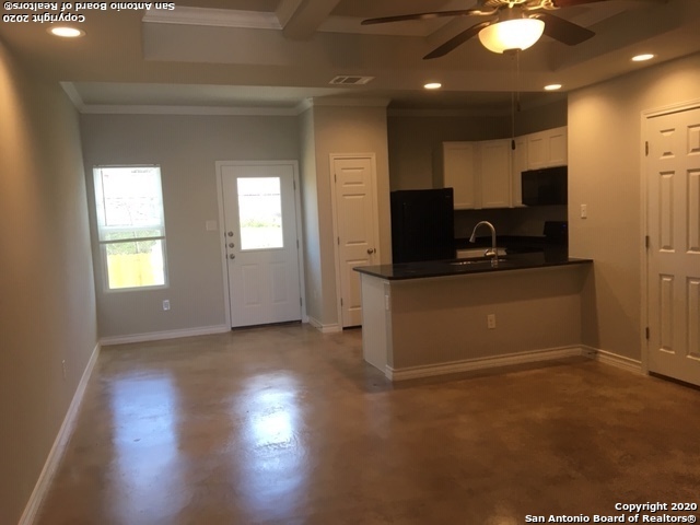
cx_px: 350
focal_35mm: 29
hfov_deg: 61.7
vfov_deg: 48.2
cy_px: 262
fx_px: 586
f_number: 2.2
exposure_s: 1/30
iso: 25
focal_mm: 4.15
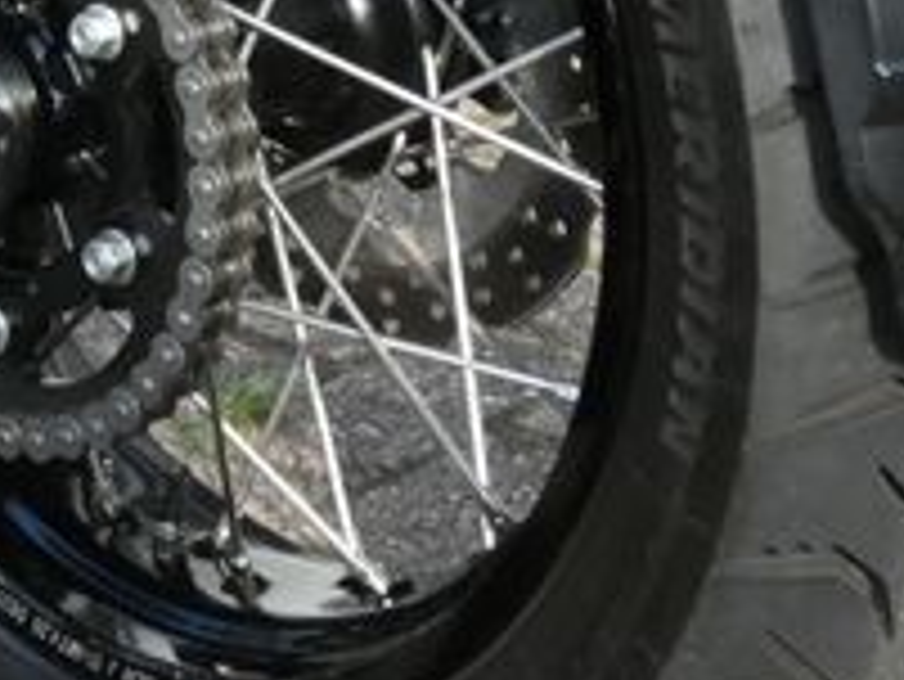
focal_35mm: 121
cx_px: -247
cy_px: -378
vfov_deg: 11.7
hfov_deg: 15.5
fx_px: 3162
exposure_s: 1/1000
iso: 800
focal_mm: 6.8
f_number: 4
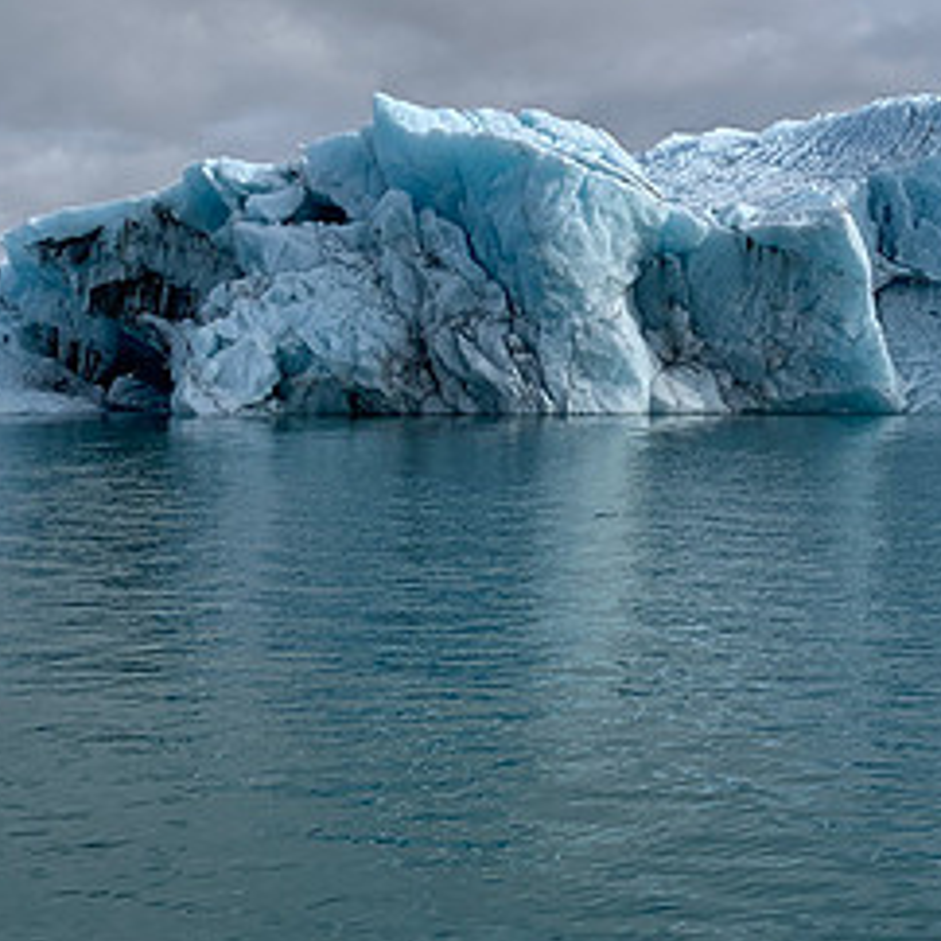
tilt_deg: +5.3
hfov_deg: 29.8
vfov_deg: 30.4
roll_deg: +0.0
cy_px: 200
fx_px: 1692
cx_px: 848
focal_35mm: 55
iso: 25
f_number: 1.8
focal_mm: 4.25
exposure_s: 1/3521
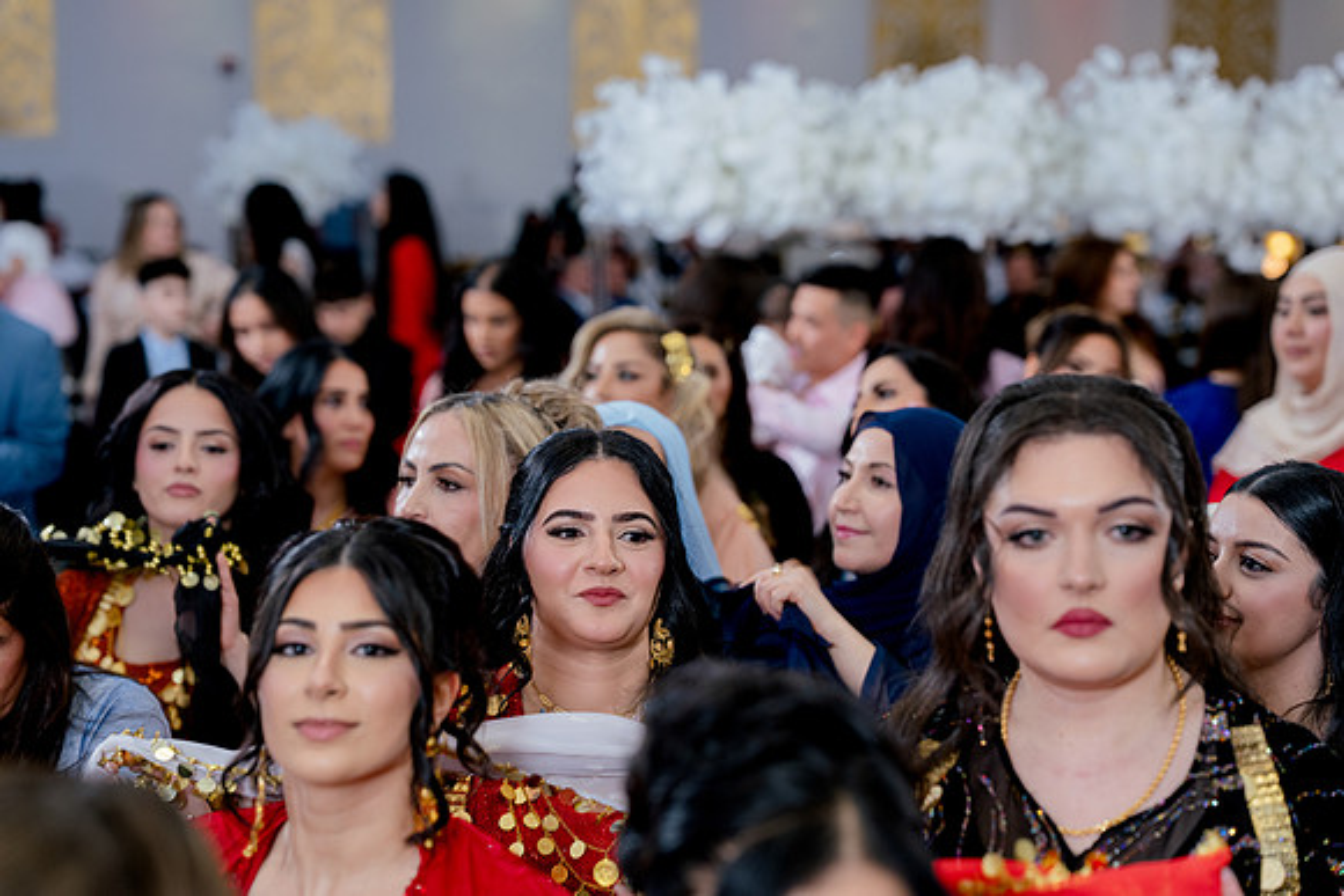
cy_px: 448
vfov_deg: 19.5
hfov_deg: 28.8
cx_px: 672
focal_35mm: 70
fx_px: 2614
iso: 800
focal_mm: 70
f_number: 2.8
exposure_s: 1/160
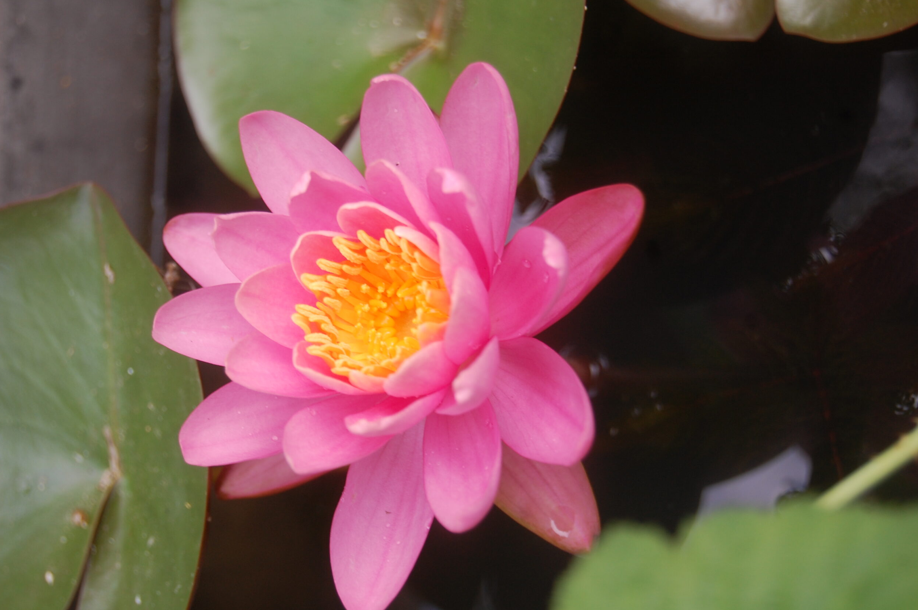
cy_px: 303
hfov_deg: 24.1
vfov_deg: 16.1
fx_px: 2153
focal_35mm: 85
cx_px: 456
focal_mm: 55
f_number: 5.6
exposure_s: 1/125
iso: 250
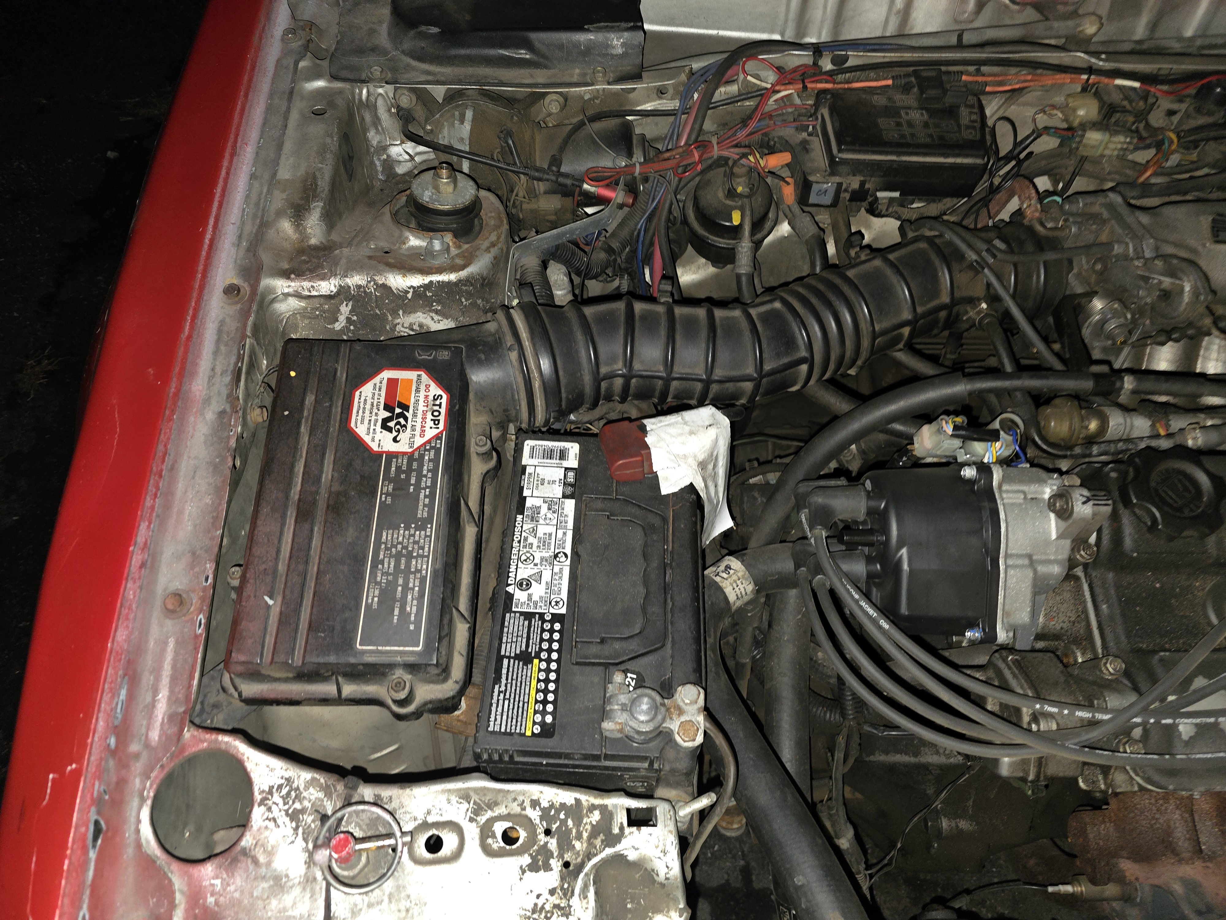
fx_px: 815
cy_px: 460
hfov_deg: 73.9
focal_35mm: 23
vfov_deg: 58.9
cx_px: 613
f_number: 1.7
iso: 125
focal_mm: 6.3
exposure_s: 1/24
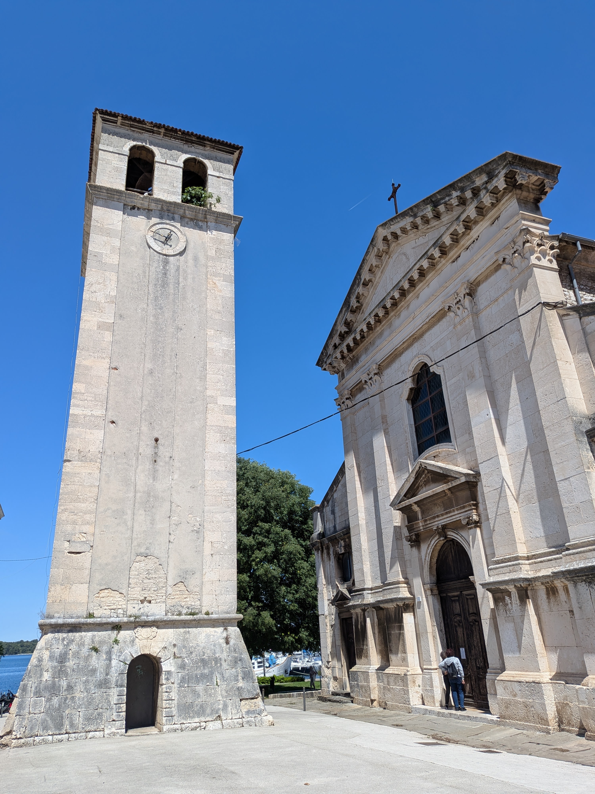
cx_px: 298
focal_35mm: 24
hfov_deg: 56.8
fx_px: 550
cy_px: 397
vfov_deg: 71.6
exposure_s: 1/1577
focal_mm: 4.53
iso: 33
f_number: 1.7
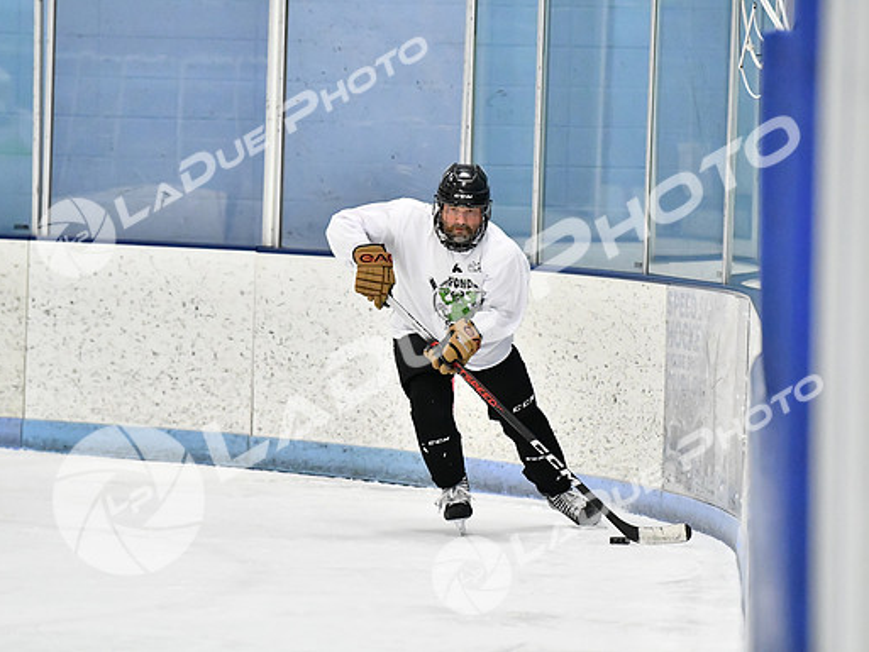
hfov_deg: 9.3
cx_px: 429
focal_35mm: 212
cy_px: 326
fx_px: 5323
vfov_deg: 7.0
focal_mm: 130
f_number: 3.2
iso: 6400
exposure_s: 1/1250
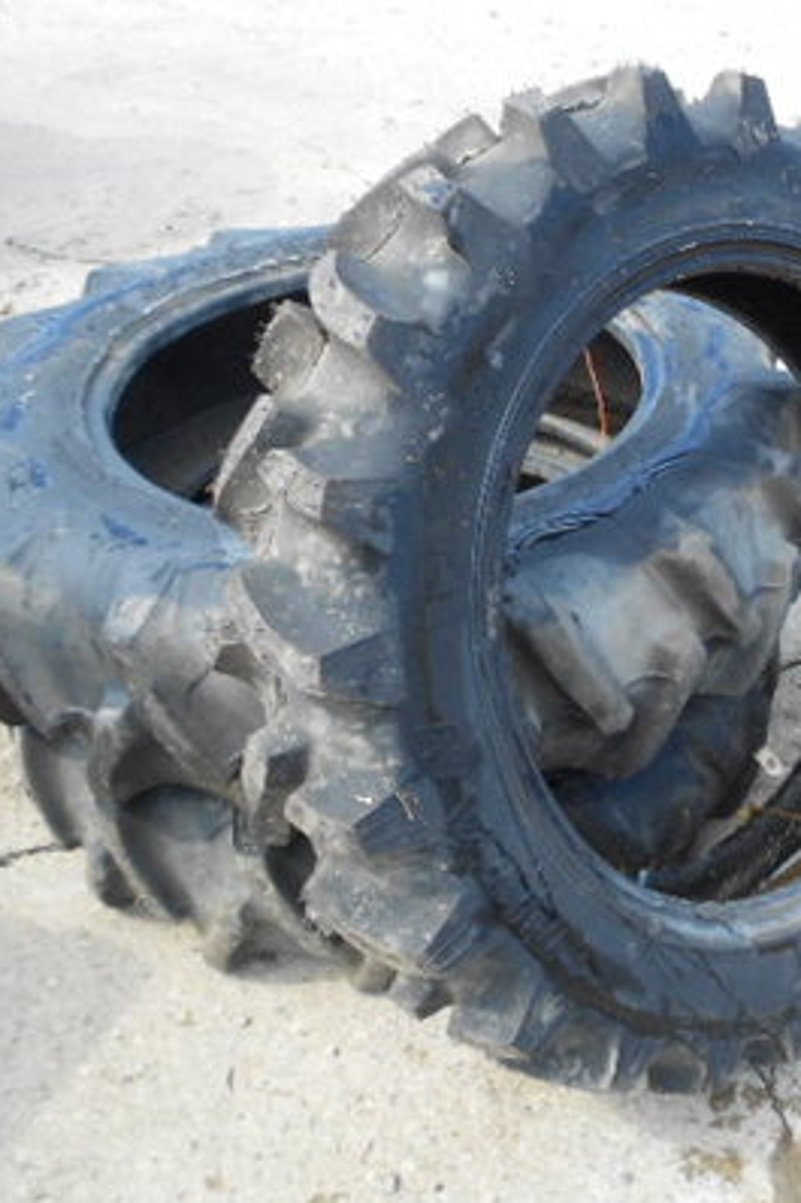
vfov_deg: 51.9
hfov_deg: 34.1
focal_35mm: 37
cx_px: 713
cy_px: 592
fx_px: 1236
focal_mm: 4.6
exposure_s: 1/160
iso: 80
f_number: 3.2
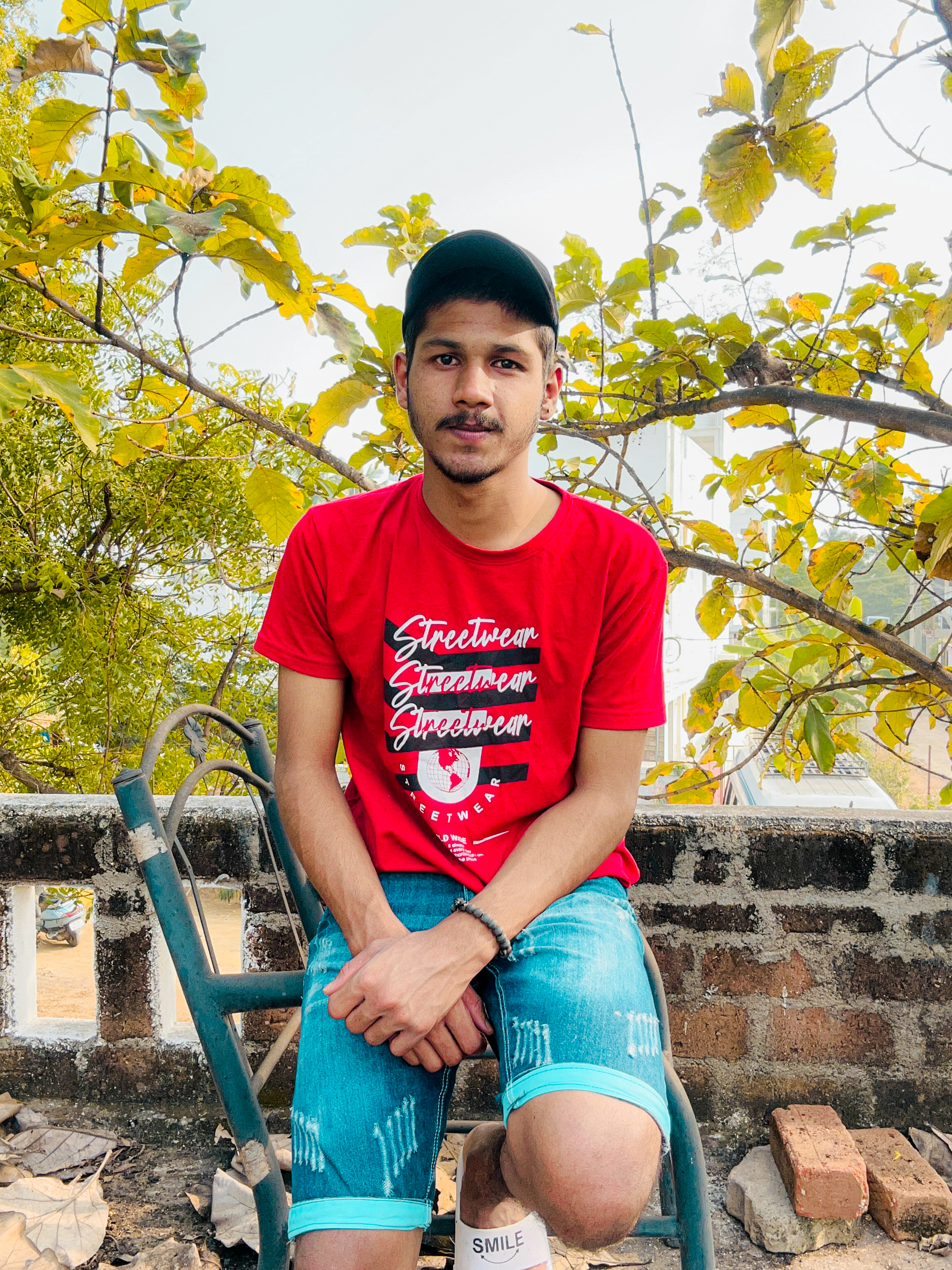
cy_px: 635
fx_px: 1100
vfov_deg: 60.0
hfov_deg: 46.8
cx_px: 476
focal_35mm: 30
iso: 25
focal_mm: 2.69
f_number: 1.9
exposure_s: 1/180
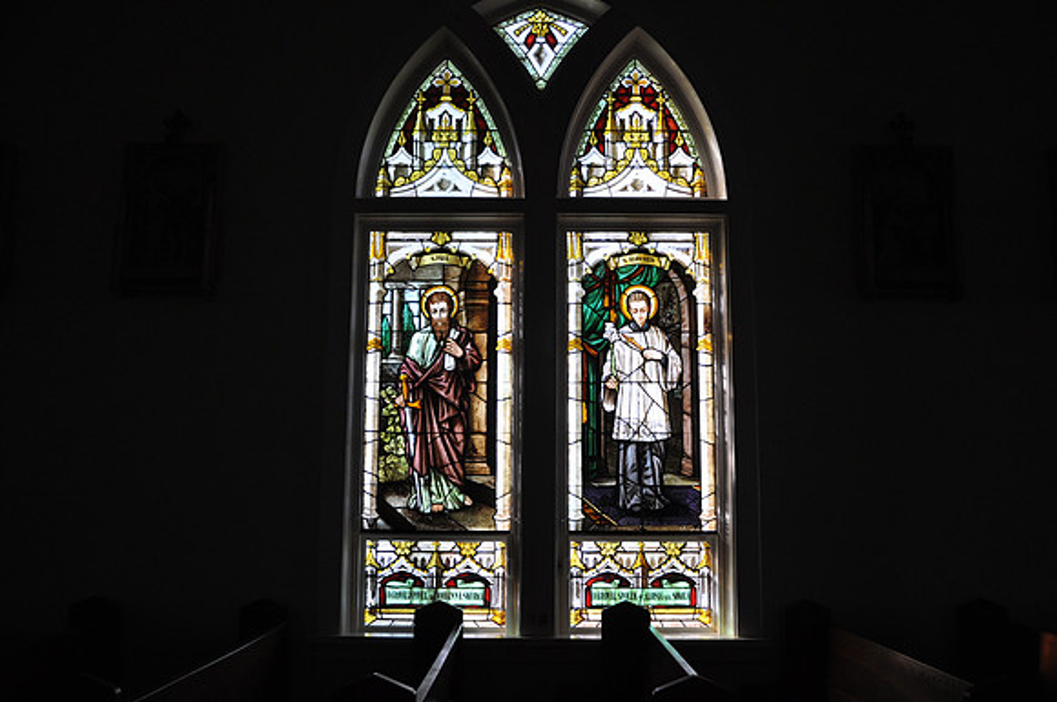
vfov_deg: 41.6
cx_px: 528
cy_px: 351
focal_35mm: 32
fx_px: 924
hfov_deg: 59.6
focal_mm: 21
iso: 400
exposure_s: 1/60
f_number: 4
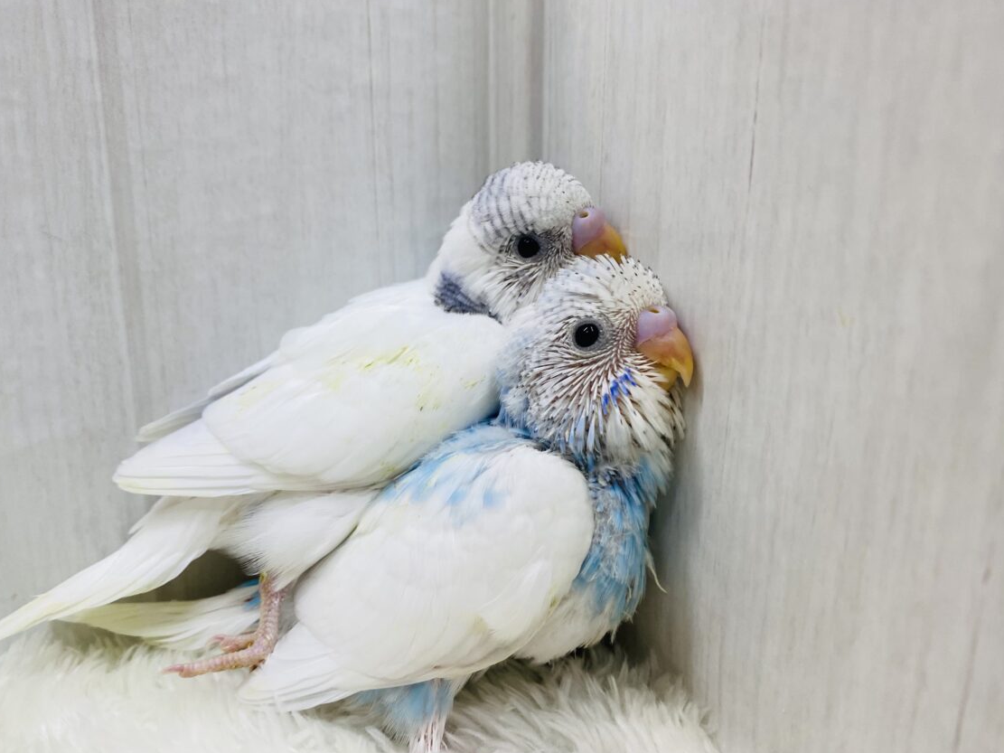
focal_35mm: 27
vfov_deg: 51.3
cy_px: 387
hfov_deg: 65.3
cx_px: 474
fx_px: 783
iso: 80
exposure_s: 1/100
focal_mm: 4.25
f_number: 1.8
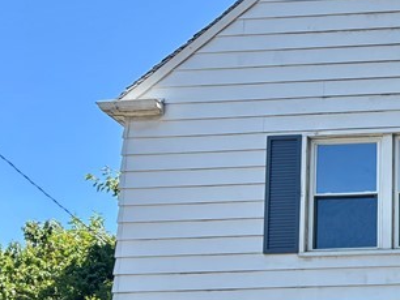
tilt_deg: +10.0
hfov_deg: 19.8
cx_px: 578
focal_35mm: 87
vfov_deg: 16.5
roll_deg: +1.1
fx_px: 1006
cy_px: 331
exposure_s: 1/1047
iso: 50
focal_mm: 5.96
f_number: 1.6
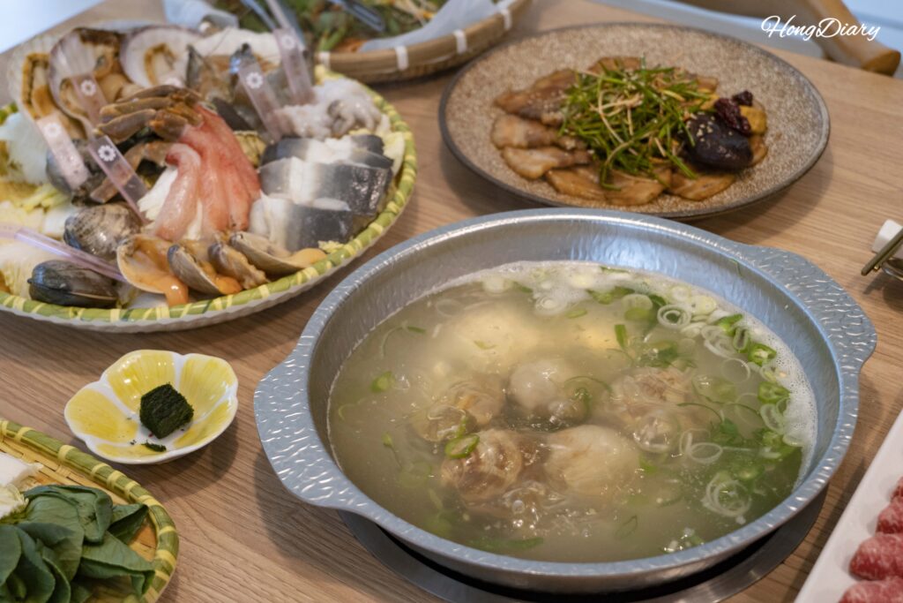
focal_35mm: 54
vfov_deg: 25.1
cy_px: 302
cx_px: 452
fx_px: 1355
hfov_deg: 36.9
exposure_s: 1/160
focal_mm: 54
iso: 1600
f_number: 5.6
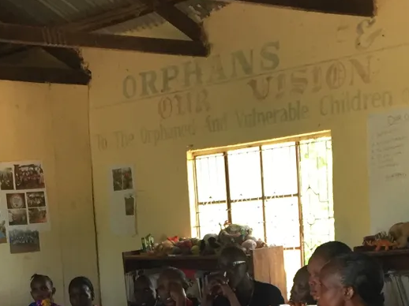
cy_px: 426
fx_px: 1016
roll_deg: +1.9
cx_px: 170
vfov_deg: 16.0
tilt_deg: -10.9
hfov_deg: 22.7
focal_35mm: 86
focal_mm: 4.15
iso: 64
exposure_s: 1/33
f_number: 2.2
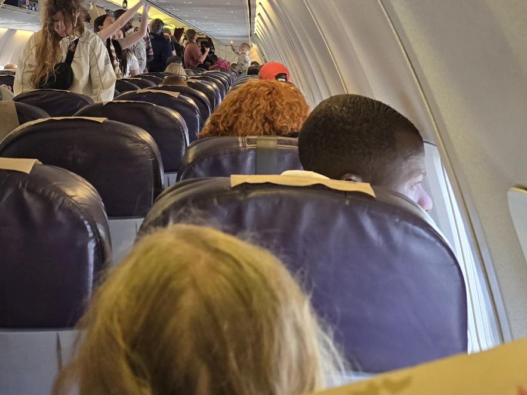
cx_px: 106
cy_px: -4
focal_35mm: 50
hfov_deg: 36.9
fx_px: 761
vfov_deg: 27.4
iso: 160
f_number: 1.7
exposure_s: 1/180
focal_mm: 6.3
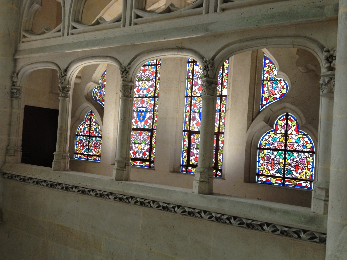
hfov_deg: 52.6
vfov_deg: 40.7
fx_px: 351
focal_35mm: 35
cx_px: 174
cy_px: 130
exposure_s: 1/25
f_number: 2.4
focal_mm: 4.28
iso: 64
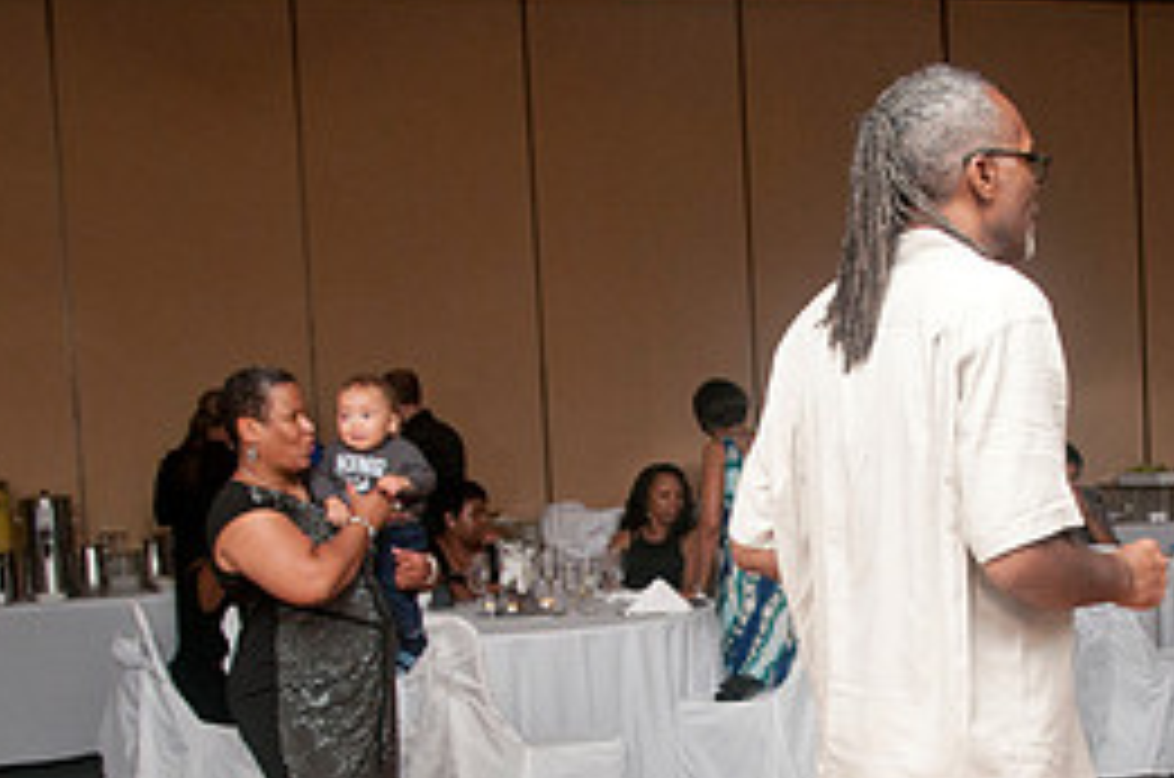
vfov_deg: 22.3
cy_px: 600
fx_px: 1953
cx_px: 846
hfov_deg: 33.0
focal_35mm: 60
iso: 400
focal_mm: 18
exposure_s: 1/125
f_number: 6.3
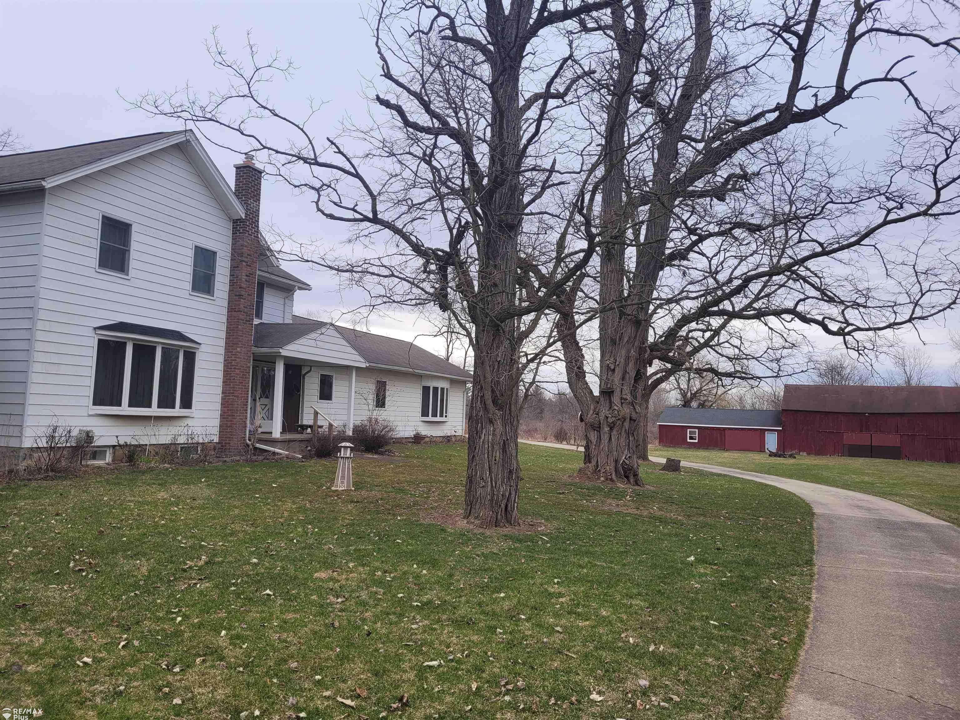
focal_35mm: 26
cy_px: 360
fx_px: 721
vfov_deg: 53.1
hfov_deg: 67.3
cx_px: 480
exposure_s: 1/271
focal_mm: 5.4
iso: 40
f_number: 1.8
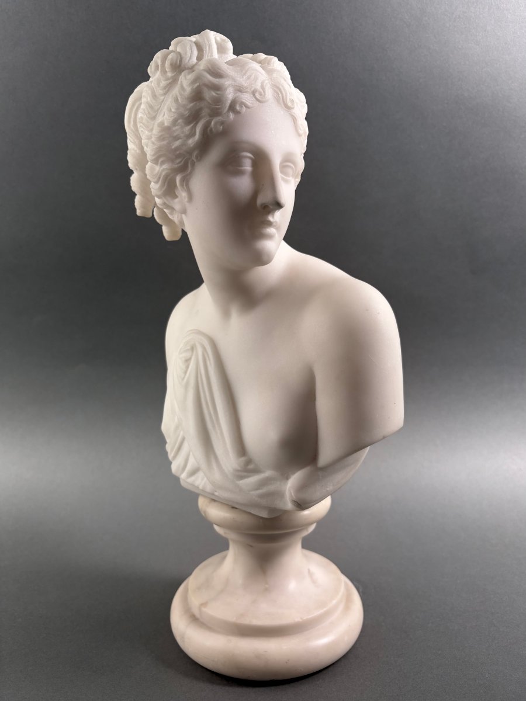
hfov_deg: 53.1
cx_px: 263
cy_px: 350
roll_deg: -0.2
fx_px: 527
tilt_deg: -5.2
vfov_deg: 67.3
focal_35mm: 26
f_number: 1.6
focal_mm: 5.96
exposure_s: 1/50
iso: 80
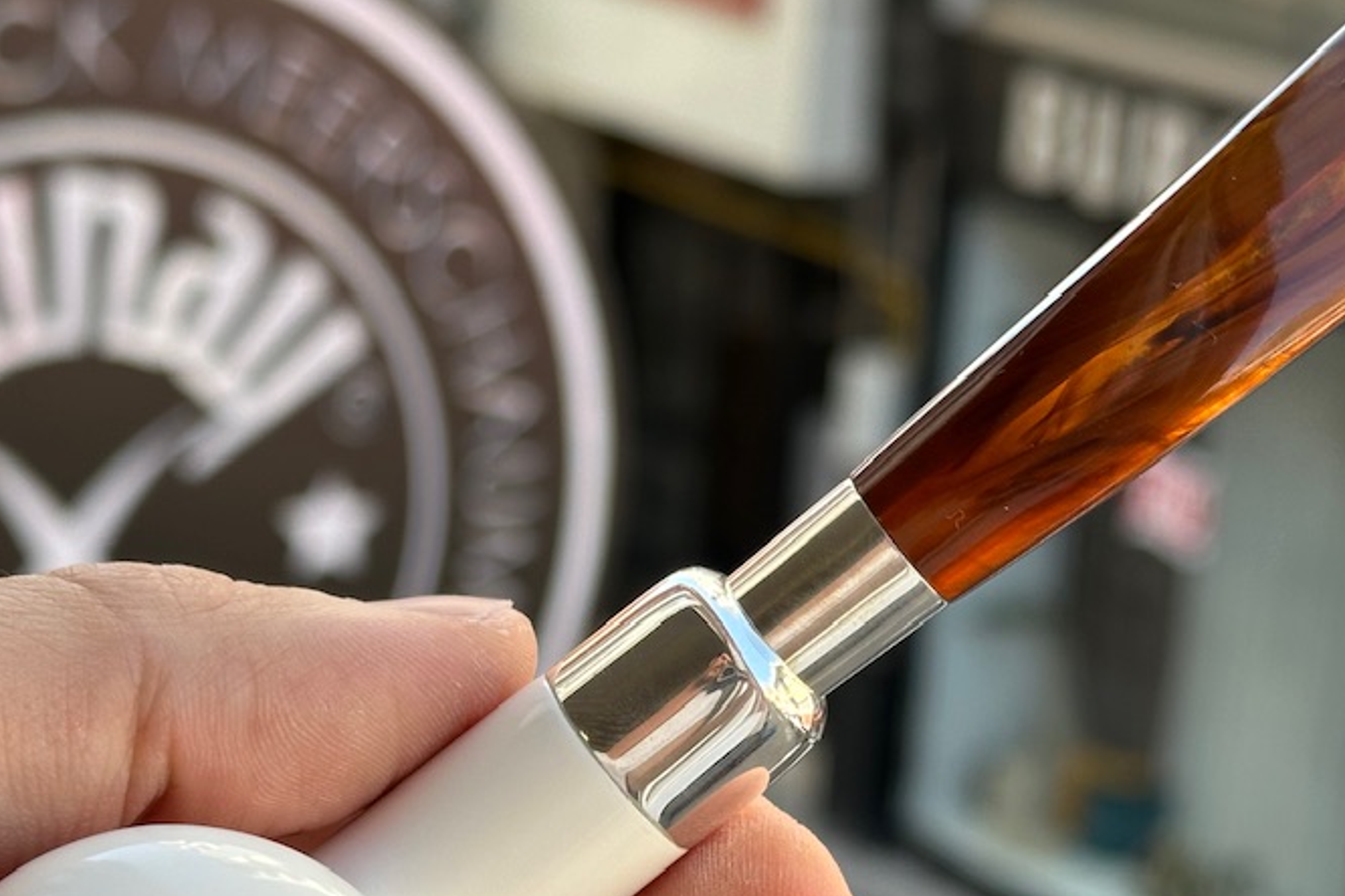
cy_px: 698
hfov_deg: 21.2
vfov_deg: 14.2
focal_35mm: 96
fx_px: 3586
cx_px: 646
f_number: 1.78
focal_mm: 6.86
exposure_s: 1/426
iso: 64
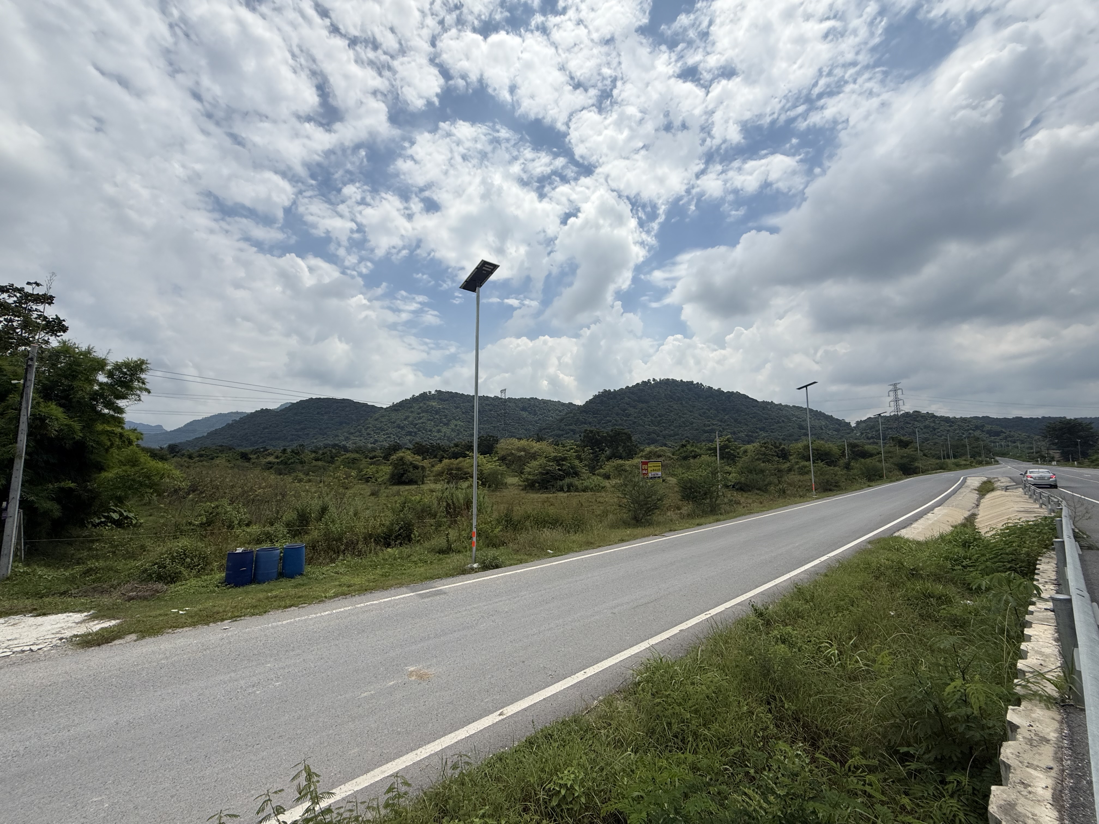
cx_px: 550
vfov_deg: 85.7
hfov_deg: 102.1
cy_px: 412
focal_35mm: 14
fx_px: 444
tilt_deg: +7.5
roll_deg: +0.4
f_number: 2.2
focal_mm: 2.22
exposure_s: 1/4762
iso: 50
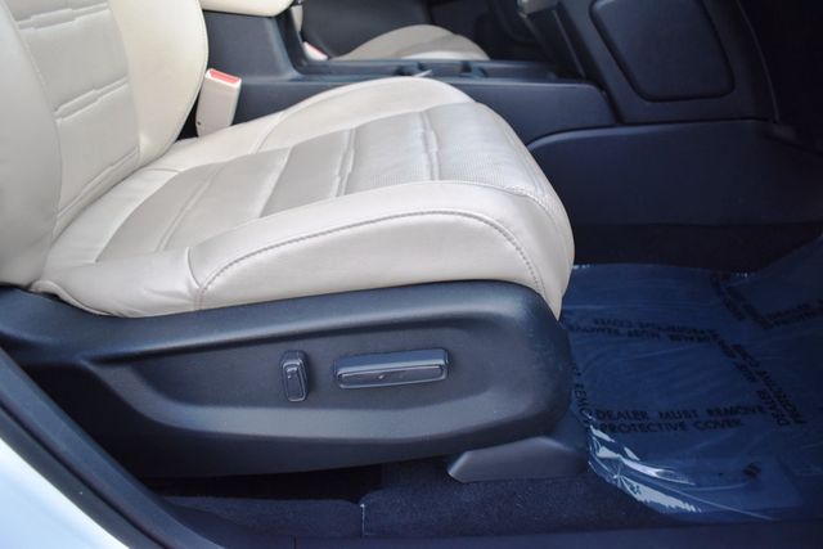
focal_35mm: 27
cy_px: 274
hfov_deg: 67.4
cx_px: 412
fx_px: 617
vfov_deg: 48.0
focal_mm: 18
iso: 800
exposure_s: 1/250
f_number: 3.5
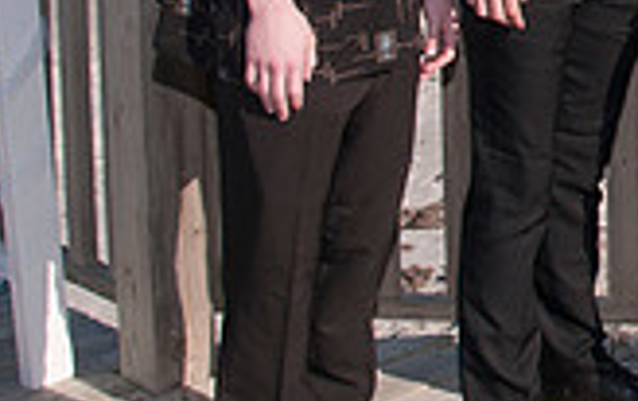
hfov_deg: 19.5
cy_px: -107
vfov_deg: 13.1
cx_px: 864
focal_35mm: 97
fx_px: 1689
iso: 100
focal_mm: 18
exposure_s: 1/250
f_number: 11
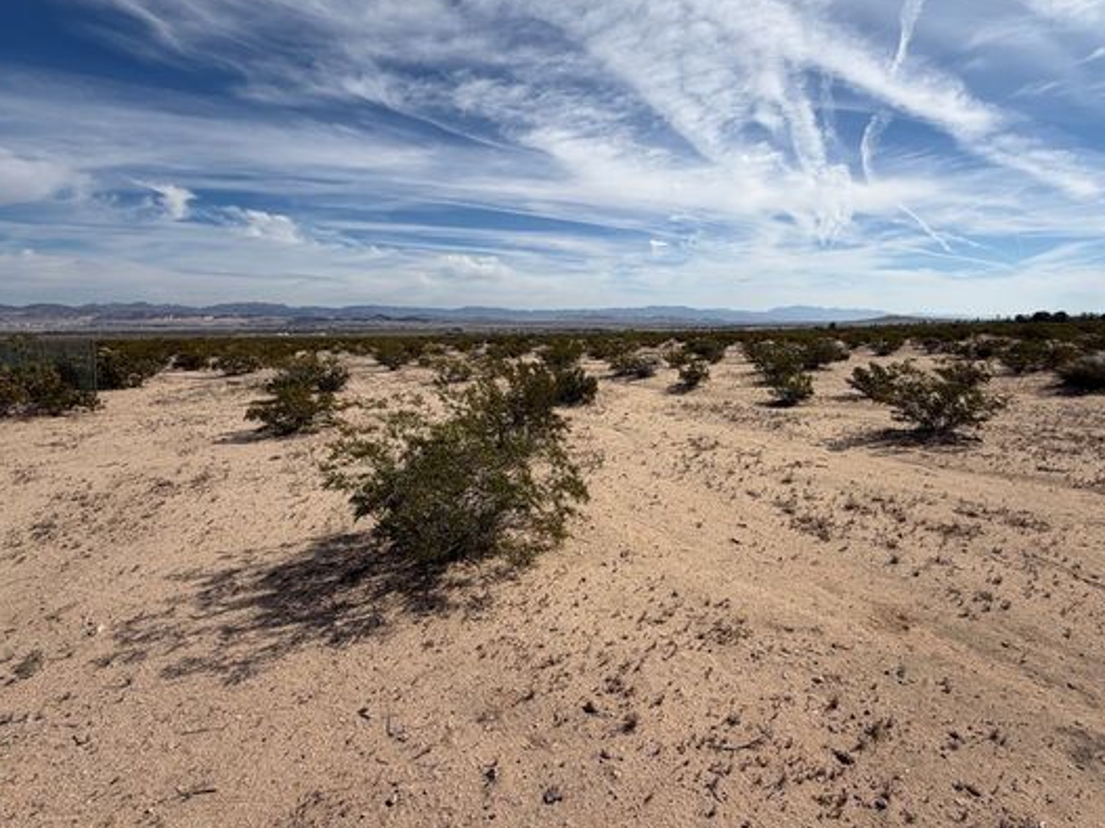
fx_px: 543
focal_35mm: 17
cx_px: 616
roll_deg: +0.1
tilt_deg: -4.8
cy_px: 356
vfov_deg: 74.3
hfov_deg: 90.7
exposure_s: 1/2237
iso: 20
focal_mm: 2.22
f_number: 2.2
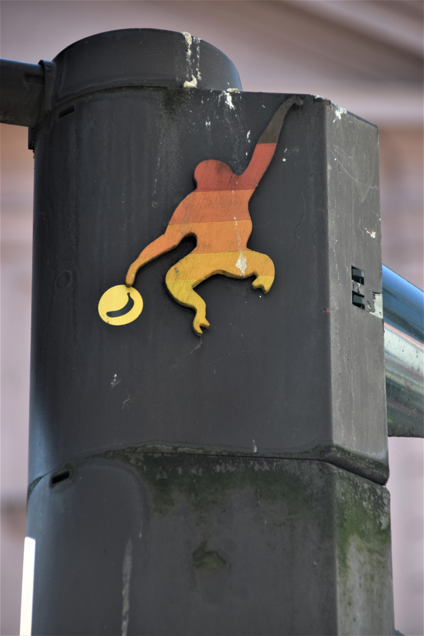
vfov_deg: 9.1
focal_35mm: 225
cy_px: 318
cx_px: 212
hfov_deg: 6.1
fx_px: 3975
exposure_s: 1/250
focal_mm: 150
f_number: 6
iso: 400
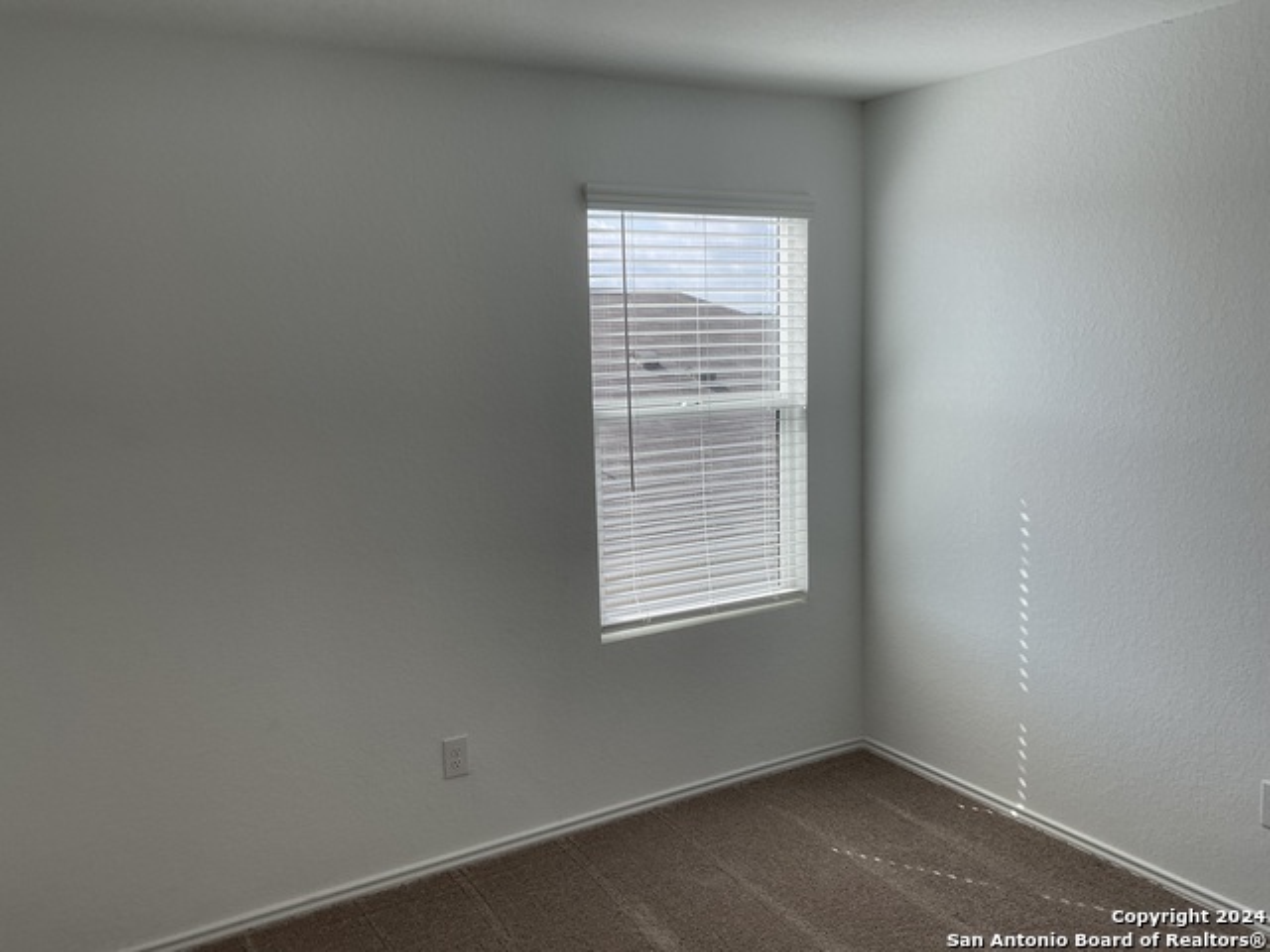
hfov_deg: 61.7
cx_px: 635
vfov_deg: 48.2
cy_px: 476
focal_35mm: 29
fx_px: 1064
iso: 16
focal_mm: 3
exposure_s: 1/342
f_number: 1.8
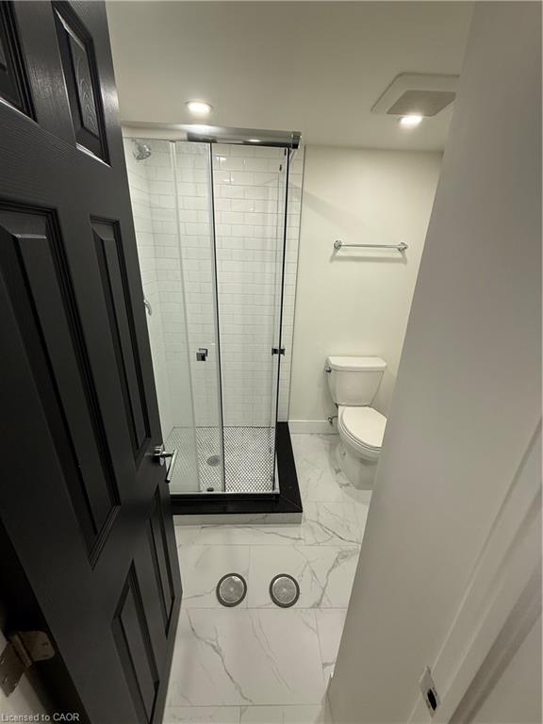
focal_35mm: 14
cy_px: 362
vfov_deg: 102.1
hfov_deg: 85.7
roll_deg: -2.0
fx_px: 293
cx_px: 272
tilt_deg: -19.4
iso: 125
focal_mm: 2.22
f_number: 2.2
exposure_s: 1/120
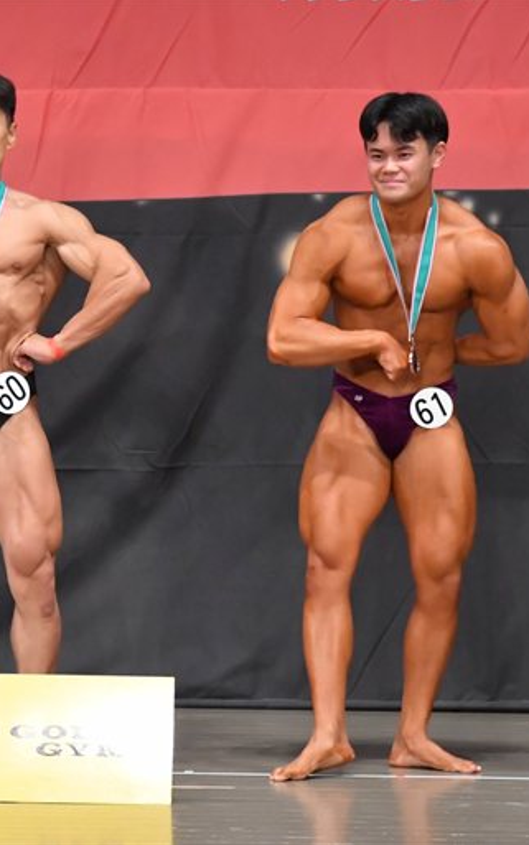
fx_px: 7698
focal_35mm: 334
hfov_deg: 3.9
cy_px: 422
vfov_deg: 6.3
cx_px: -22
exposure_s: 1/400
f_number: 5.6
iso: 6400
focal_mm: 145
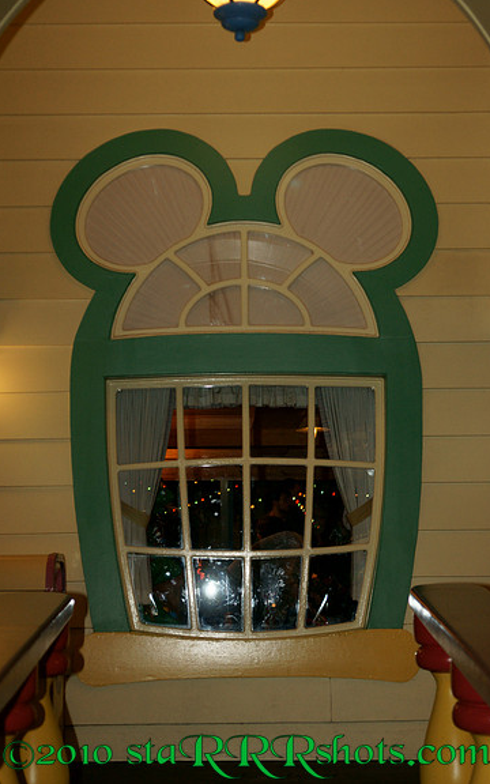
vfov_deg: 26.8
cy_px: 391
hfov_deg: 16.9
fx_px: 1645
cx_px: 246
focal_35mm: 77
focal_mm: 50
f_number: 2.8
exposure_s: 1/80
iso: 400
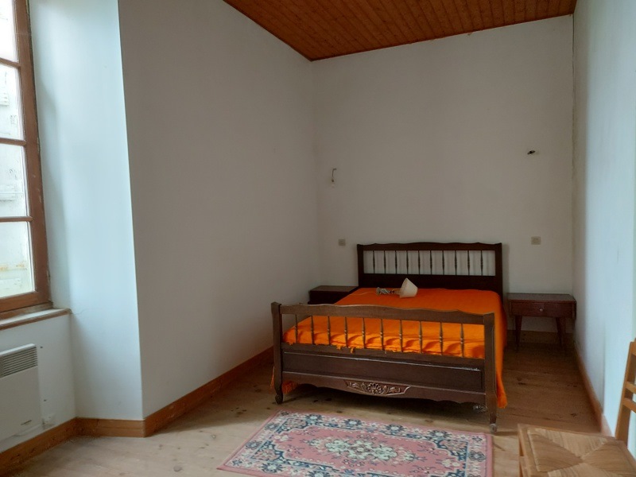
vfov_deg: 56.8
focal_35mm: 24
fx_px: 441
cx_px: 318
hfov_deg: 71.6
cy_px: 238
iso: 500
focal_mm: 5.23
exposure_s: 1/25
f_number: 1.8
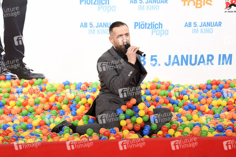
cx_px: 118
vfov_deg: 20.9
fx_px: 426
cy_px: 78
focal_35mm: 65
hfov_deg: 31.0
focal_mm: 65
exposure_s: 1/200
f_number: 5.6
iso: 500
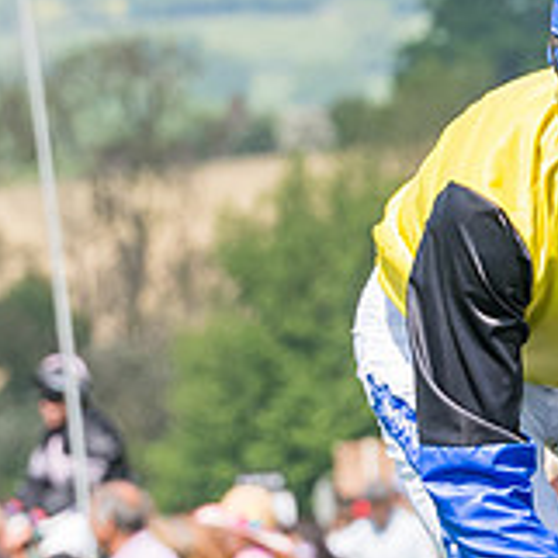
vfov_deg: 2.3
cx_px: 865
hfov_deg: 2.3
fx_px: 13860
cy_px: 555
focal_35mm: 760
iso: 200
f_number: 5
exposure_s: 1/1000
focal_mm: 102
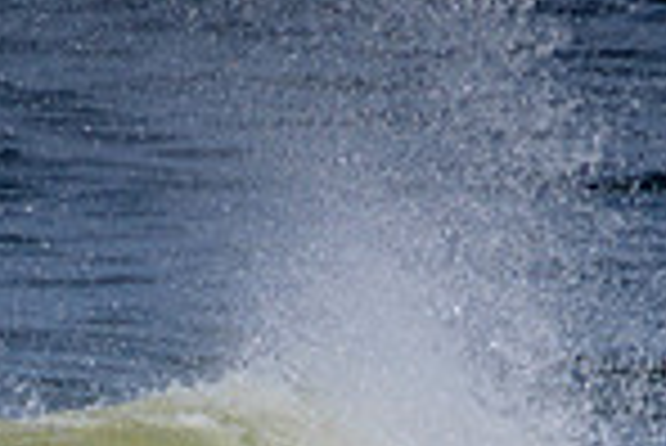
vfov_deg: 0.4
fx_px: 58164
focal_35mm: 3141
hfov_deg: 0.7
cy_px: 723
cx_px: 644
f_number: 11
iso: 360
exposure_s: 1/2000
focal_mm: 800
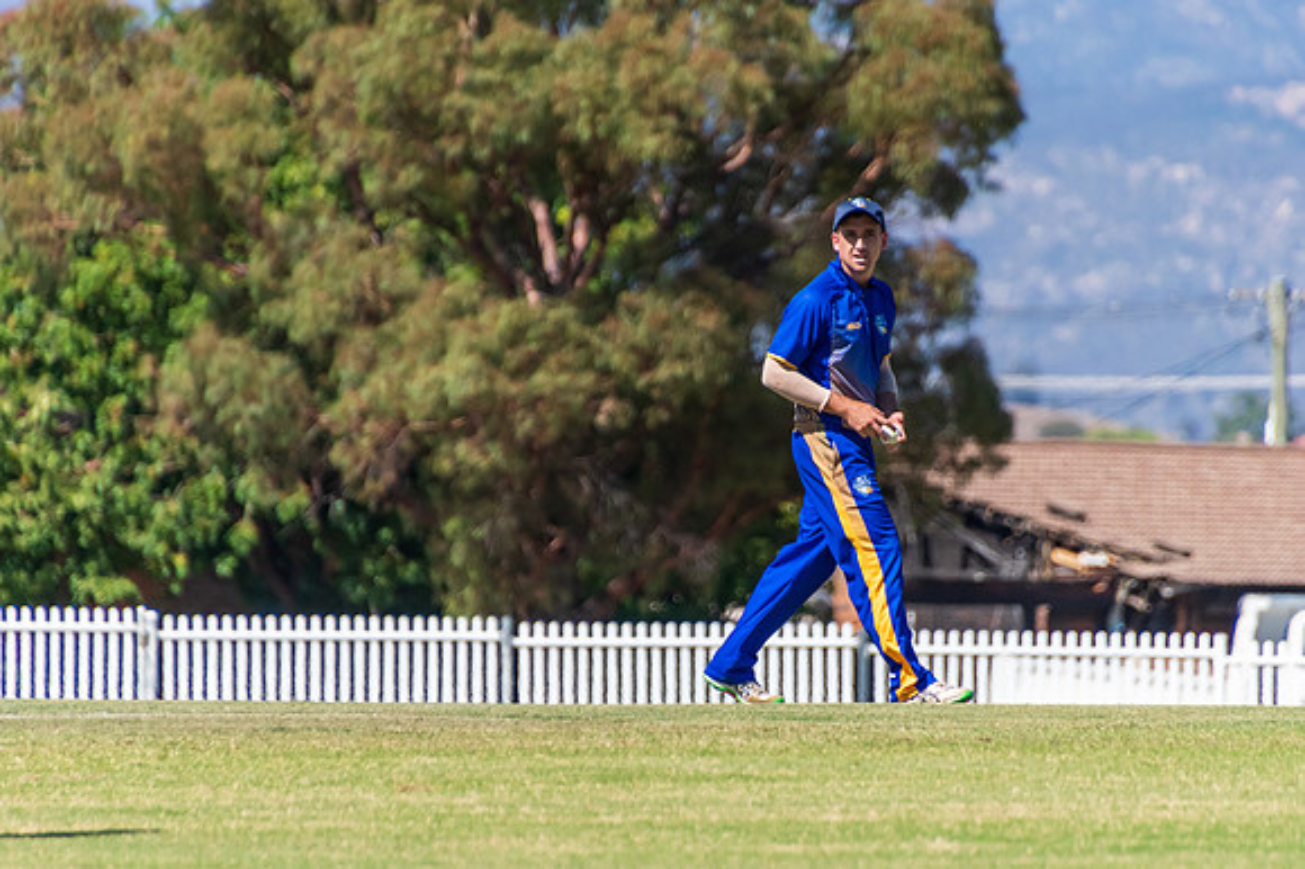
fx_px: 25226
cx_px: 751
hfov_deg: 3.0
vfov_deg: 2.0
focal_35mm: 696
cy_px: 446
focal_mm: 400
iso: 400
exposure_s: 1/2500
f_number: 6.3
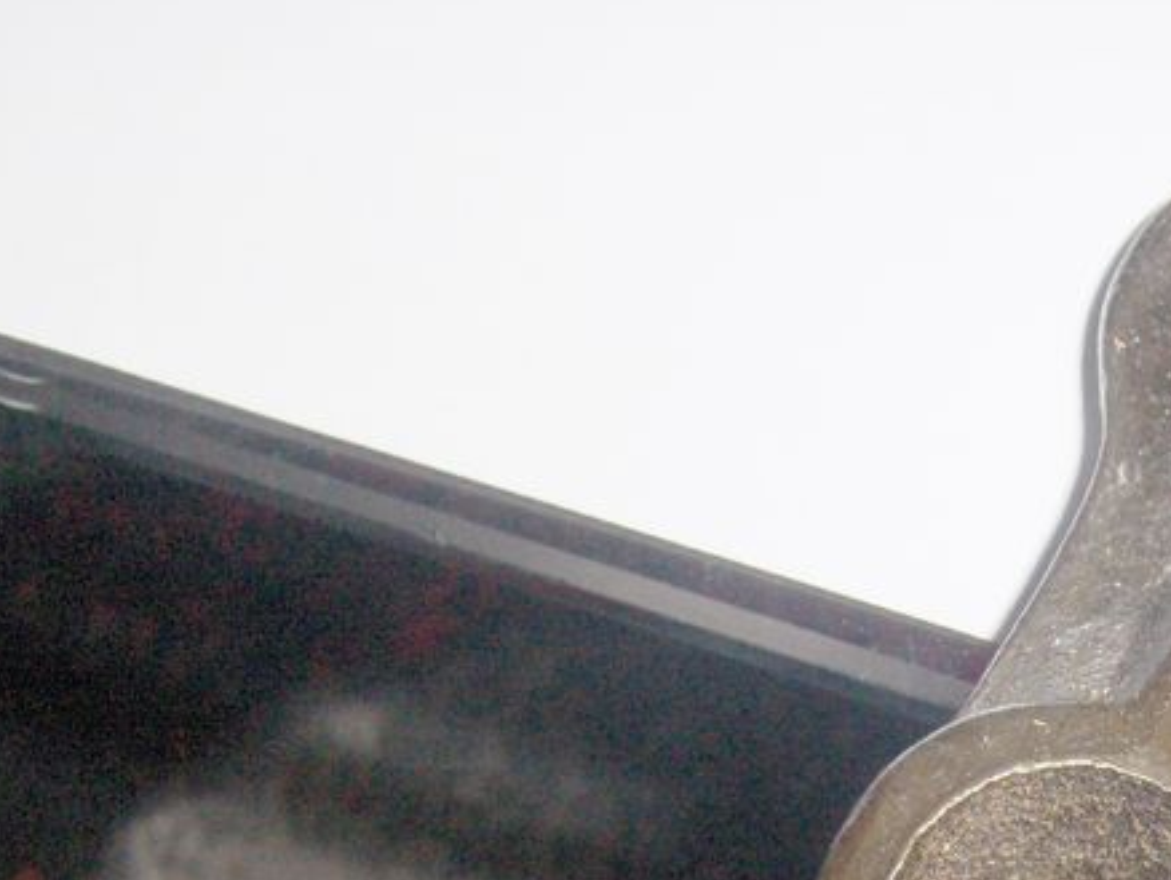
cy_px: 840
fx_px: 2708
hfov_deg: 24.0
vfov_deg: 18.1
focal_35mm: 80
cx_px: 938
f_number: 5.5
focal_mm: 7.5
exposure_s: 1/60
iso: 100
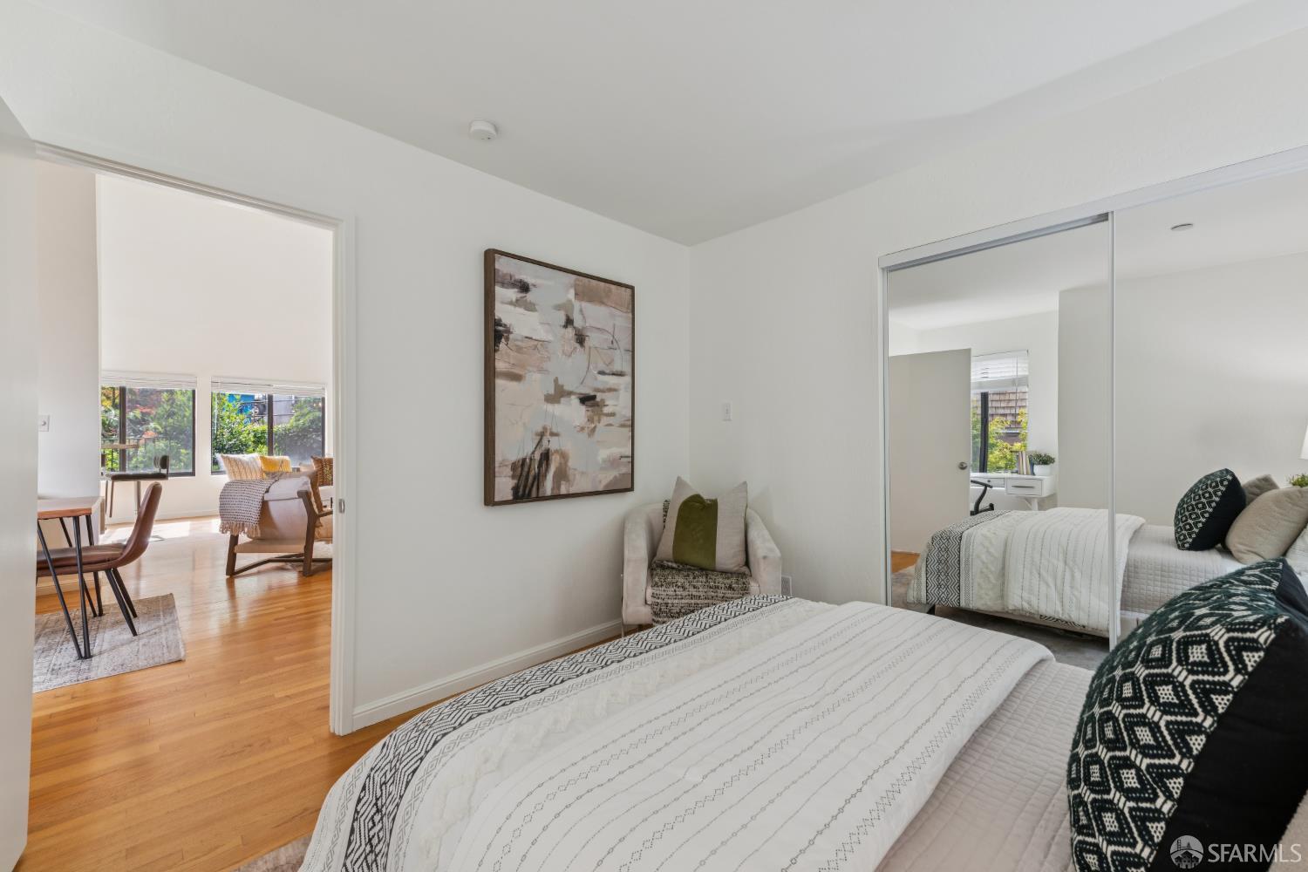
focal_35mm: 15
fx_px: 545
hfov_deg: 100.4
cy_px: 436
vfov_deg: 77.3
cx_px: 654
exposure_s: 1/2.5
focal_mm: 15
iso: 100
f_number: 11
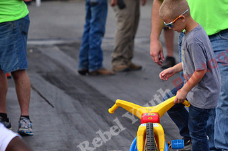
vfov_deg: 2.8
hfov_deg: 4.2
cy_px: 86
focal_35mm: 488
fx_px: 3082
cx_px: 185
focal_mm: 190
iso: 1000
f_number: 5.6
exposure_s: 1/2000
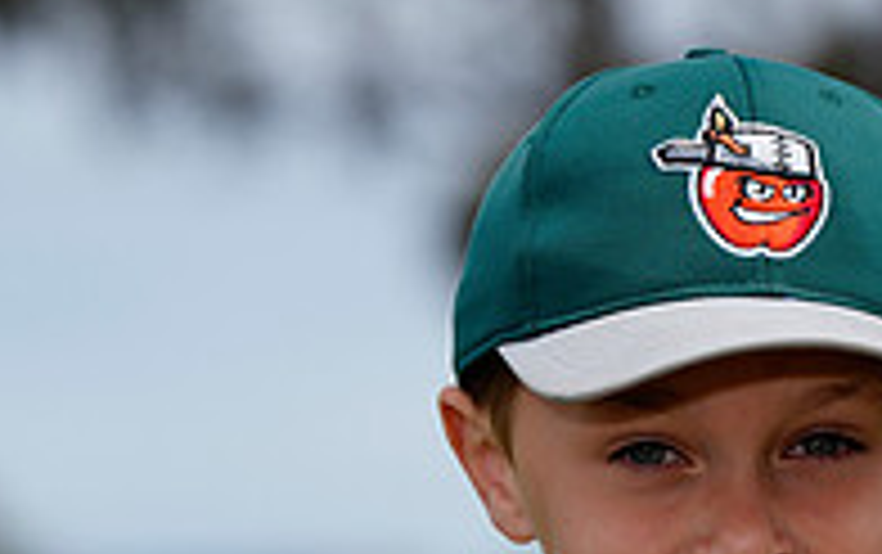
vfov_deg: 3.0
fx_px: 10589
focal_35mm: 440
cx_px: 754
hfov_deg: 4.8
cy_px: 959
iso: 50
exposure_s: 1/400
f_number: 4.5
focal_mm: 146
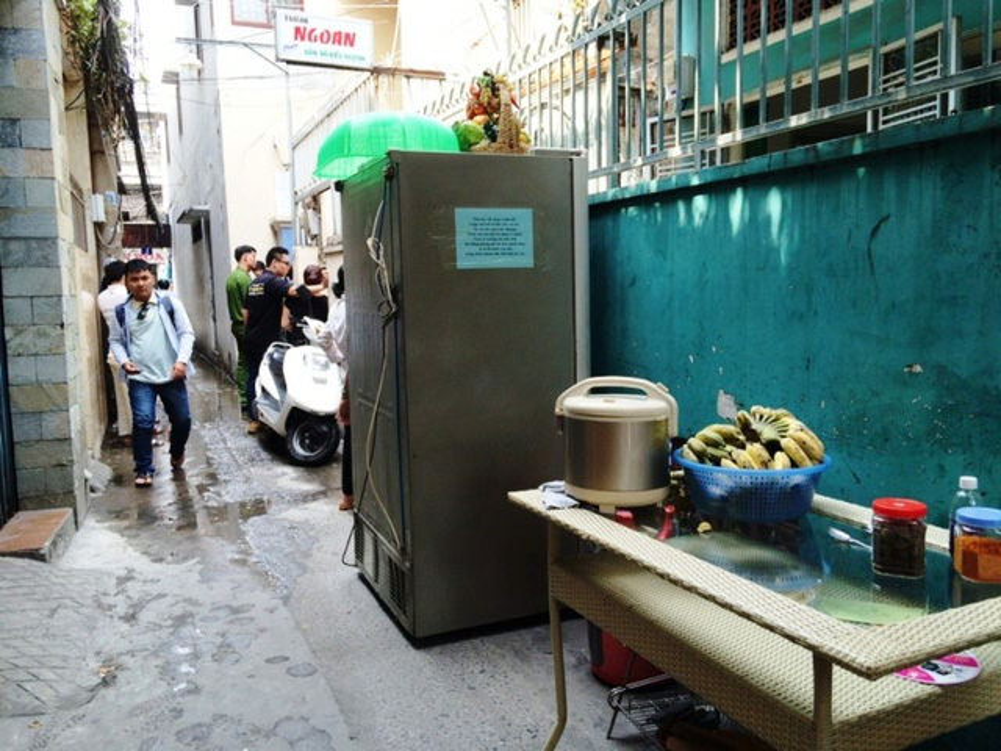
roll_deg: +2.1
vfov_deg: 48.2
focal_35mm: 29
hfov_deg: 61.7
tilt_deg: -4.2
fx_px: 839
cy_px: 376
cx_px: 500
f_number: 2.2
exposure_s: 1/133
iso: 32
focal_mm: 4.15
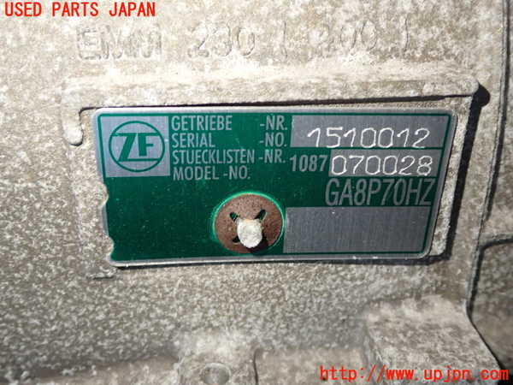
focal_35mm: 38
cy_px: 192
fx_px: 563
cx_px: 256
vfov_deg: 37.7
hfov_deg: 49.0
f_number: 2.7
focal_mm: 6.83
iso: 250
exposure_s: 1/40
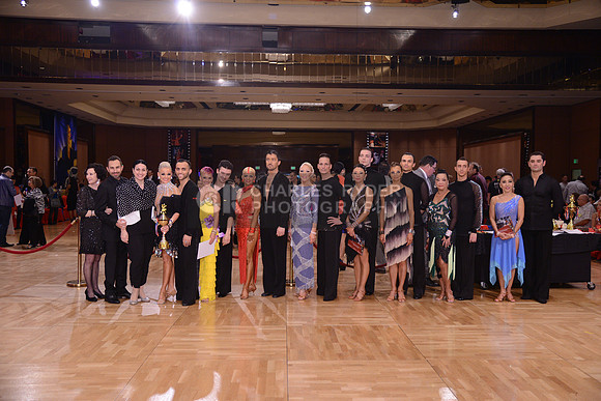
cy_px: 200
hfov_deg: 55.8
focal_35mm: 34
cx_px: 300
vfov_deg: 38.9
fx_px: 568
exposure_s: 1/250
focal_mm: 34
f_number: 4
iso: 1600
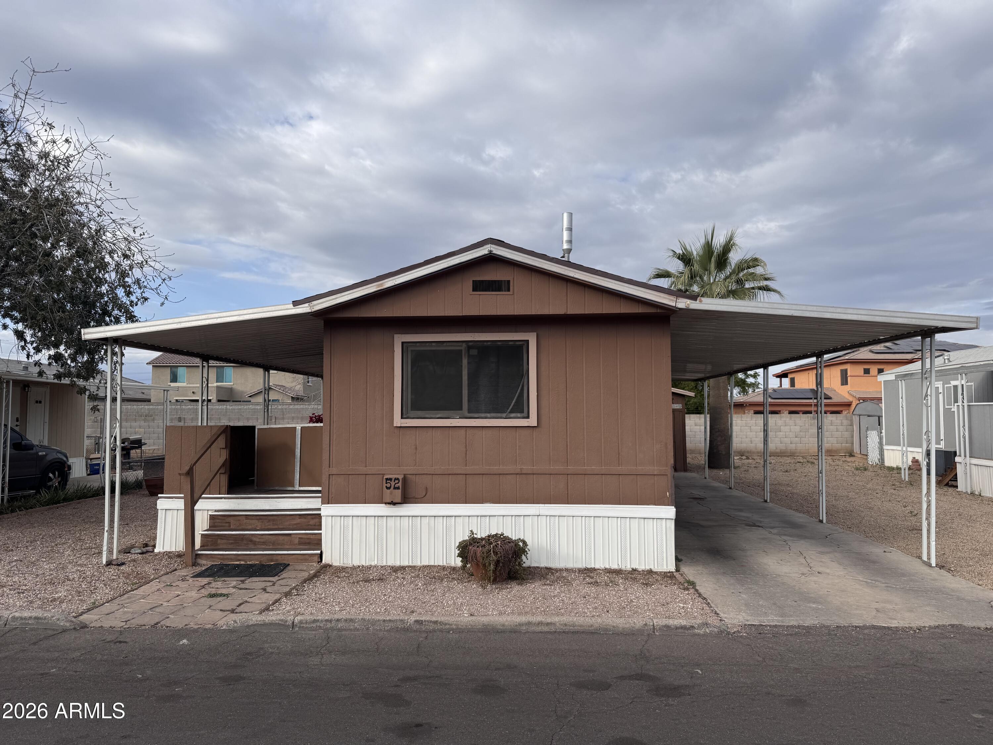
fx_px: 688
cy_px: 372
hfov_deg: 71.6
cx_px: 496
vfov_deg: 56.8
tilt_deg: +2.5
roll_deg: +0.0
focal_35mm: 24
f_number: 1.78
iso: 80
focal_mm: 6.76
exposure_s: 1/3247
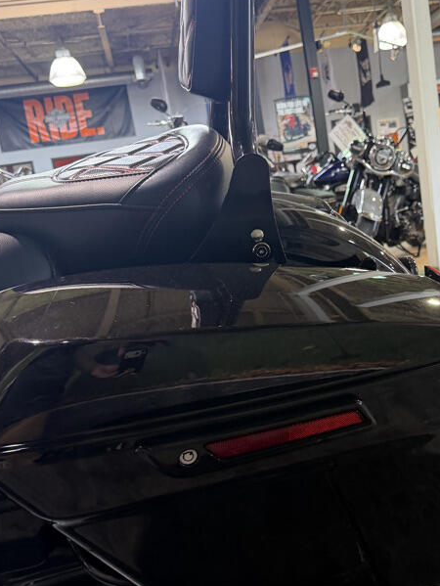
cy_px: 338
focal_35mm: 41
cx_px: 316
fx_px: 694
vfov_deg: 45.6
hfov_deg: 34.6
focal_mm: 6.76
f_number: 1.78
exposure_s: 1/60
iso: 200
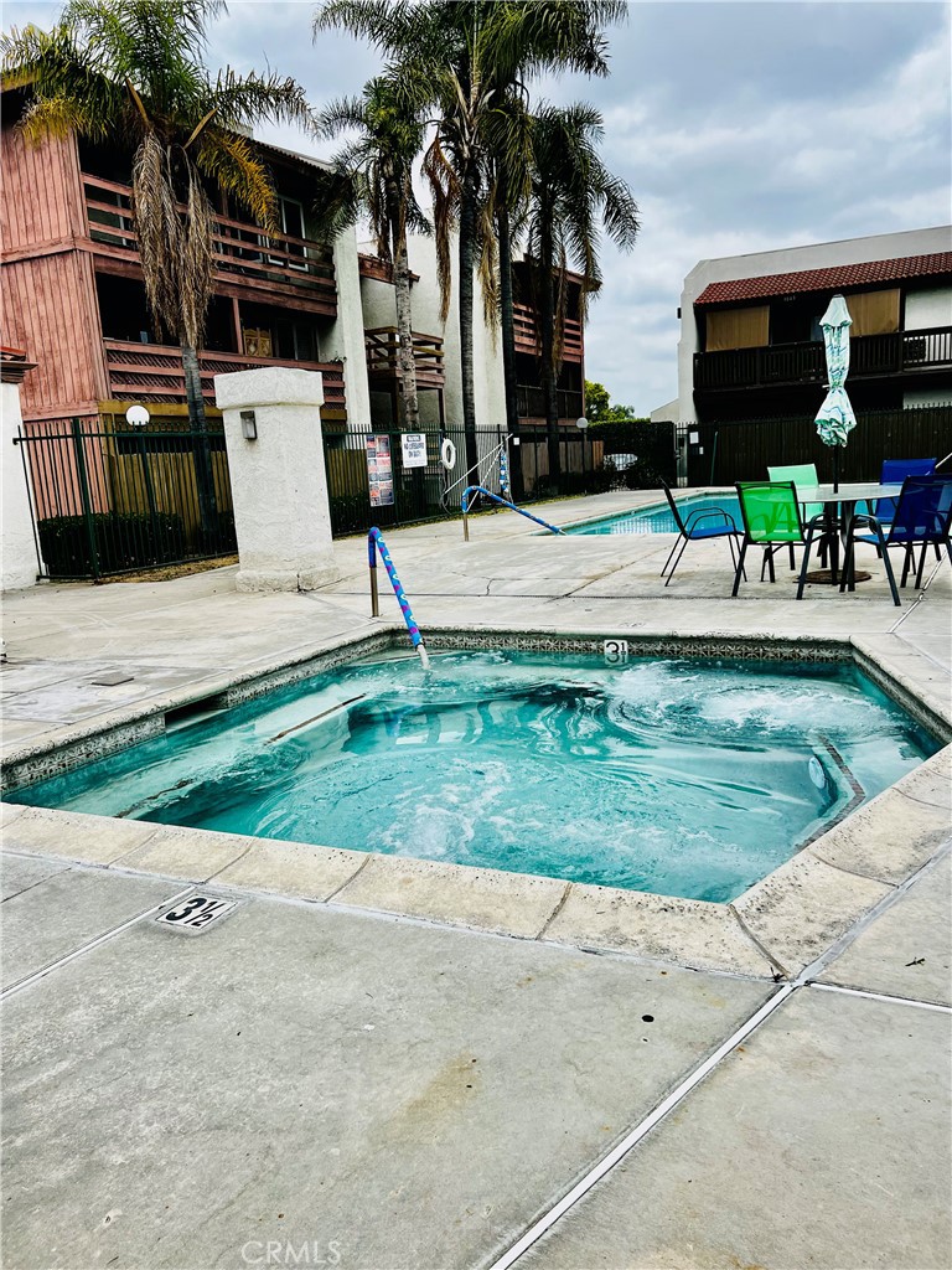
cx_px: 476
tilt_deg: -9.6
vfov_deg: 67.3
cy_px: 635
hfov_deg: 53.1
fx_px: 953
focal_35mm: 26
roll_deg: +3.0
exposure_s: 1/4115
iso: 50
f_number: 1.5
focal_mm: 5.7
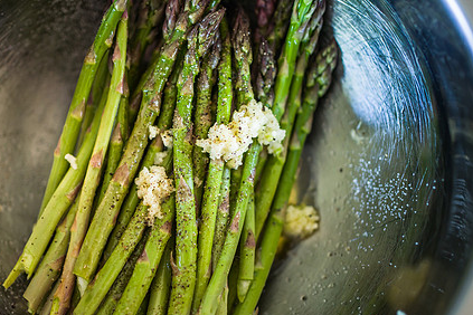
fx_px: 631
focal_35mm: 48
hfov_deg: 40.8
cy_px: 171
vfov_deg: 28.1
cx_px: 174
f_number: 2
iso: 1250
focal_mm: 35
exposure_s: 1/160
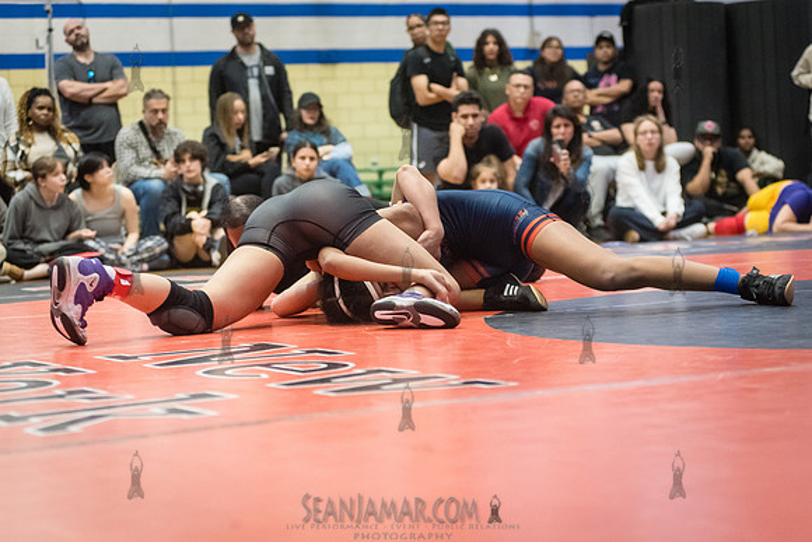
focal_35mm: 82
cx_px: 408
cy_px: 271
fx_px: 1855
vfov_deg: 16.6
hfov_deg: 24.7
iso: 8000
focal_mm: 80
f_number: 3.5
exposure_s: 1/400
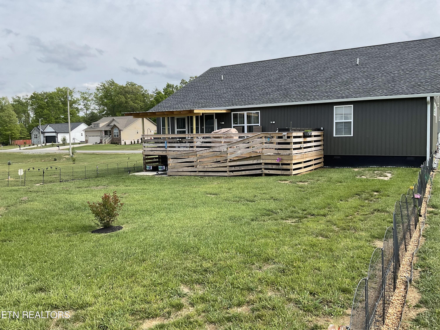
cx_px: 220
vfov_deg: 48.2
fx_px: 369
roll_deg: +1.6
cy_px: 165
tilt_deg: -5.3
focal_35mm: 29
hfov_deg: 61.7
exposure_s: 1/1195
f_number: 1.8
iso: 16
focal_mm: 3
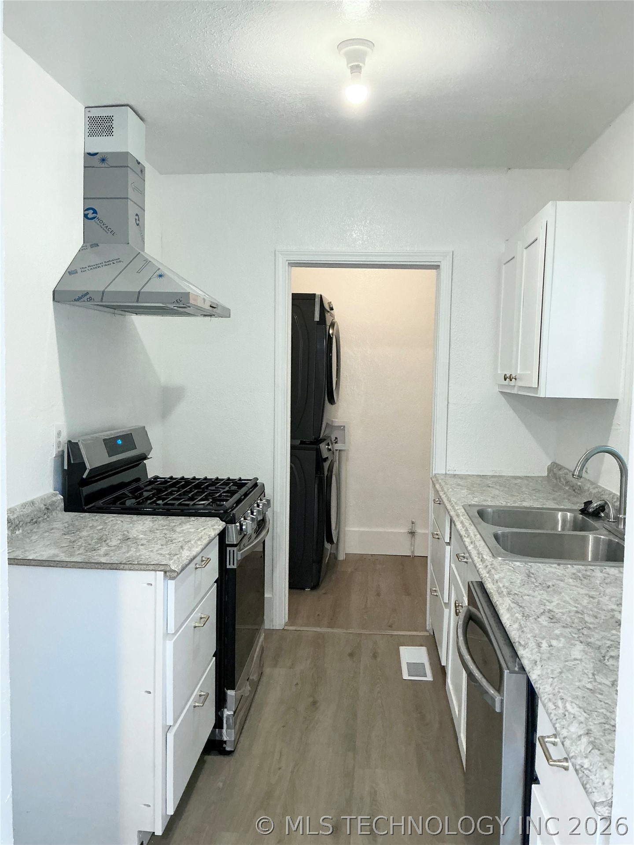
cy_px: 422
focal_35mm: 29
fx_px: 708
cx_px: 317
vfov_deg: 61.7
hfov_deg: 48.2
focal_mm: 3
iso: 200
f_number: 1.8
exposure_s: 1/60
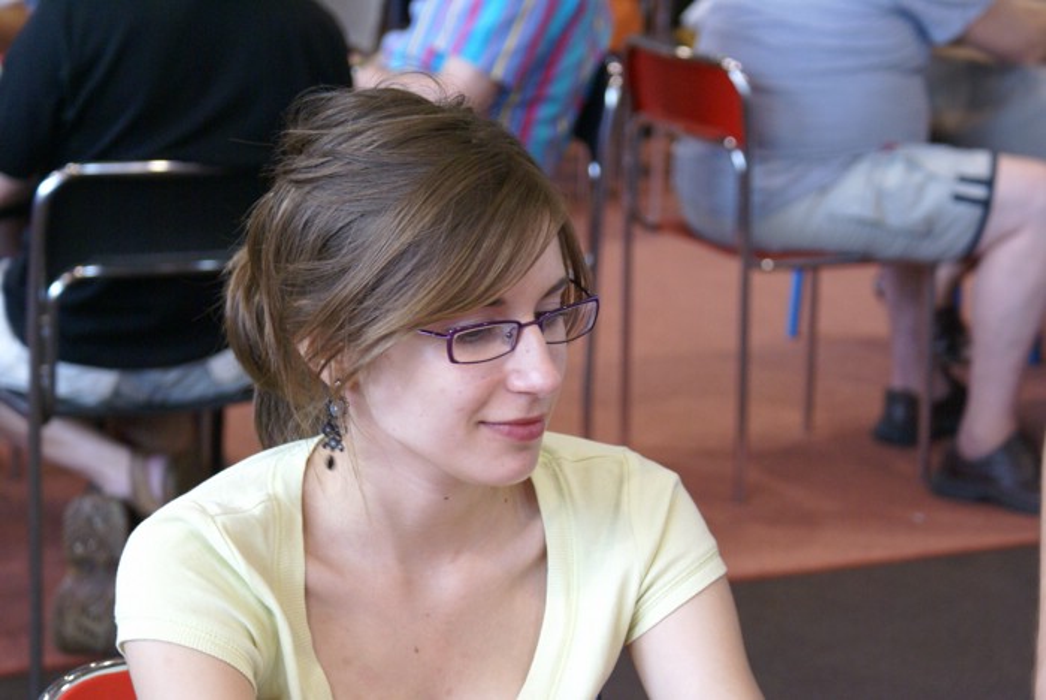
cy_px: 350
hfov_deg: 19.4
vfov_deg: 13.1
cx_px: 523
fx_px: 3053
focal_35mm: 105
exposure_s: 1/30
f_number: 5.6
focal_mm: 70
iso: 800
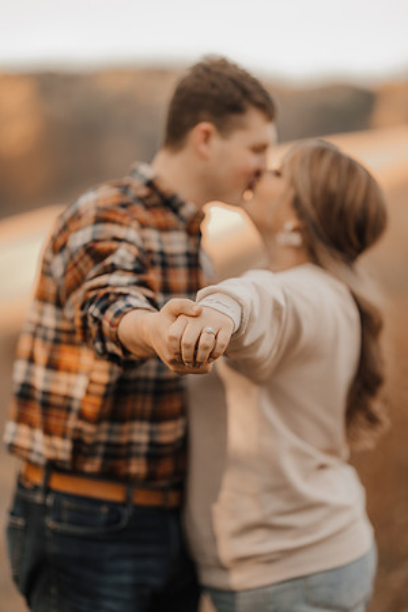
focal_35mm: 105
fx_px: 1785
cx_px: 204
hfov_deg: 13.0
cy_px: 306
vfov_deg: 19.5
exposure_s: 1/800
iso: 160
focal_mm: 105
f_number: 1.6
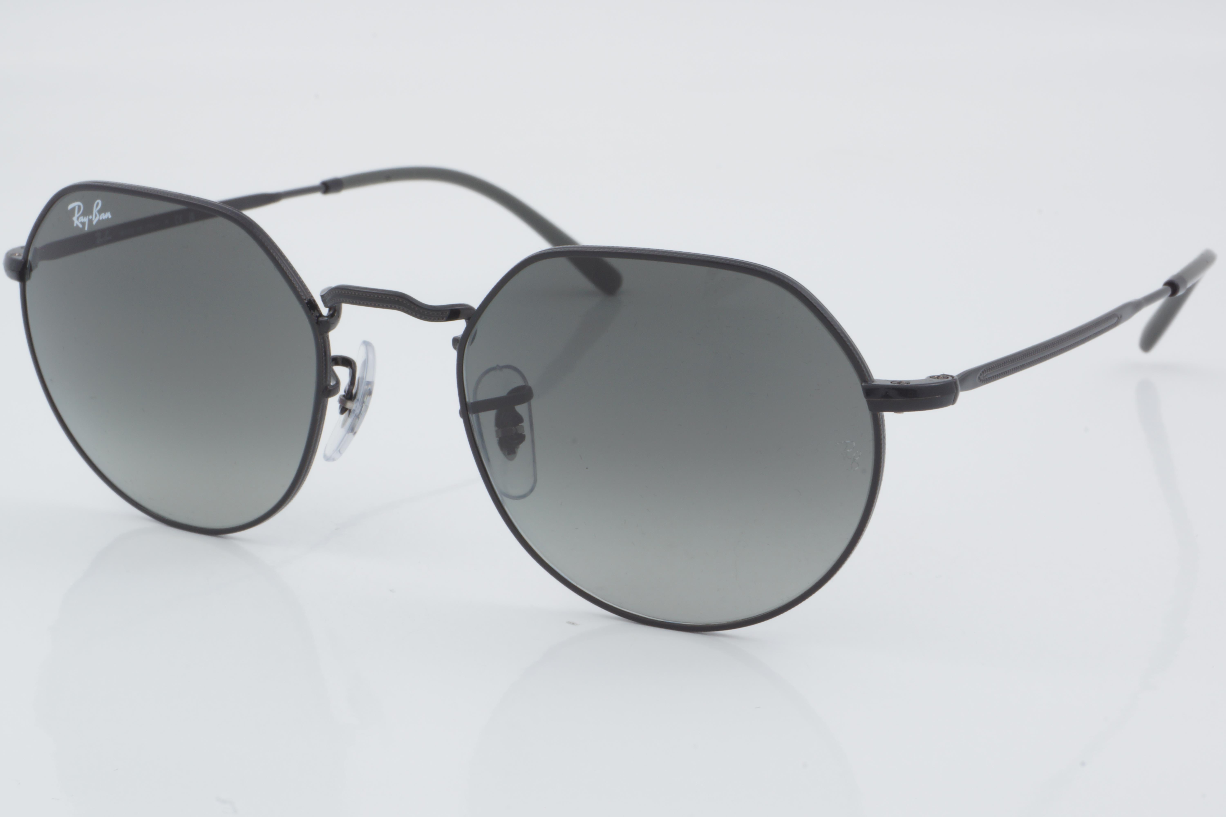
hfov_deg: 27.0
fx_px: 2554
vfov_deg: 18.2
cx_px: 613
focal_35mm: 75
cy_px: 408
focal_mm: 50
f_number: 32
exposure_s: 1/3
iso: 100
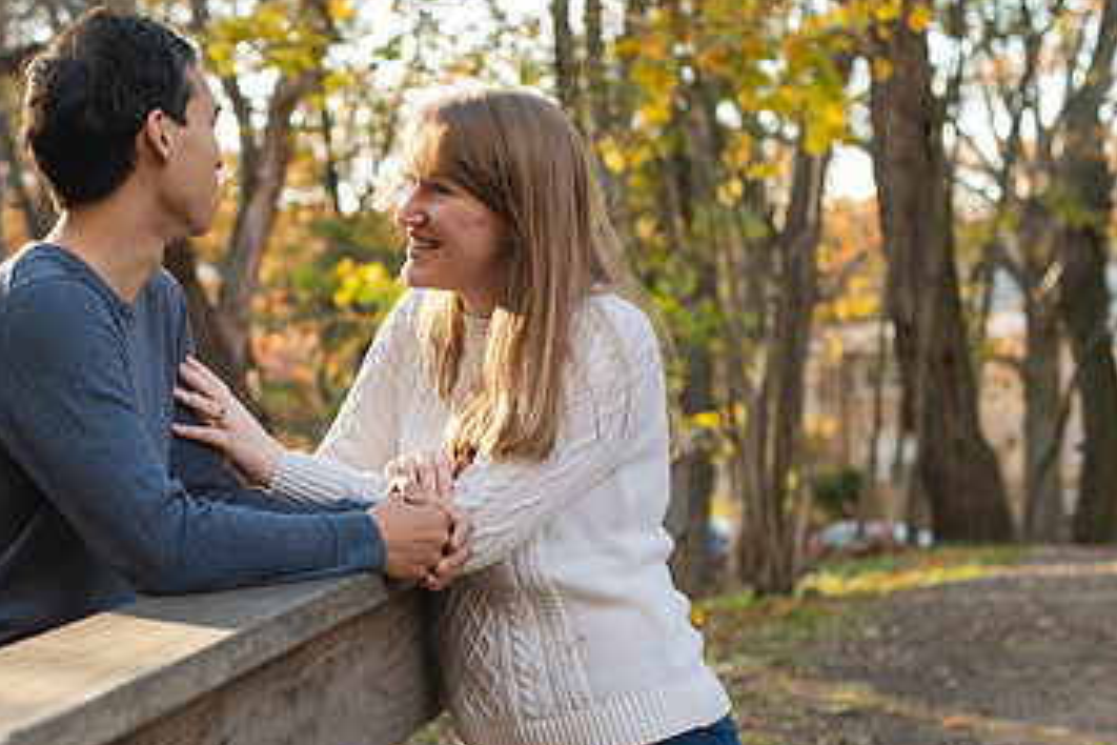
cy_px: 445
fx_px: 2699
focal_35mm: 87
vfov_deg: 15.7
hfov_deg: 23.2
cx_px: 291
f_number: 3.5
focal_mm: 50
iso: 450
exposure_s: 1/500
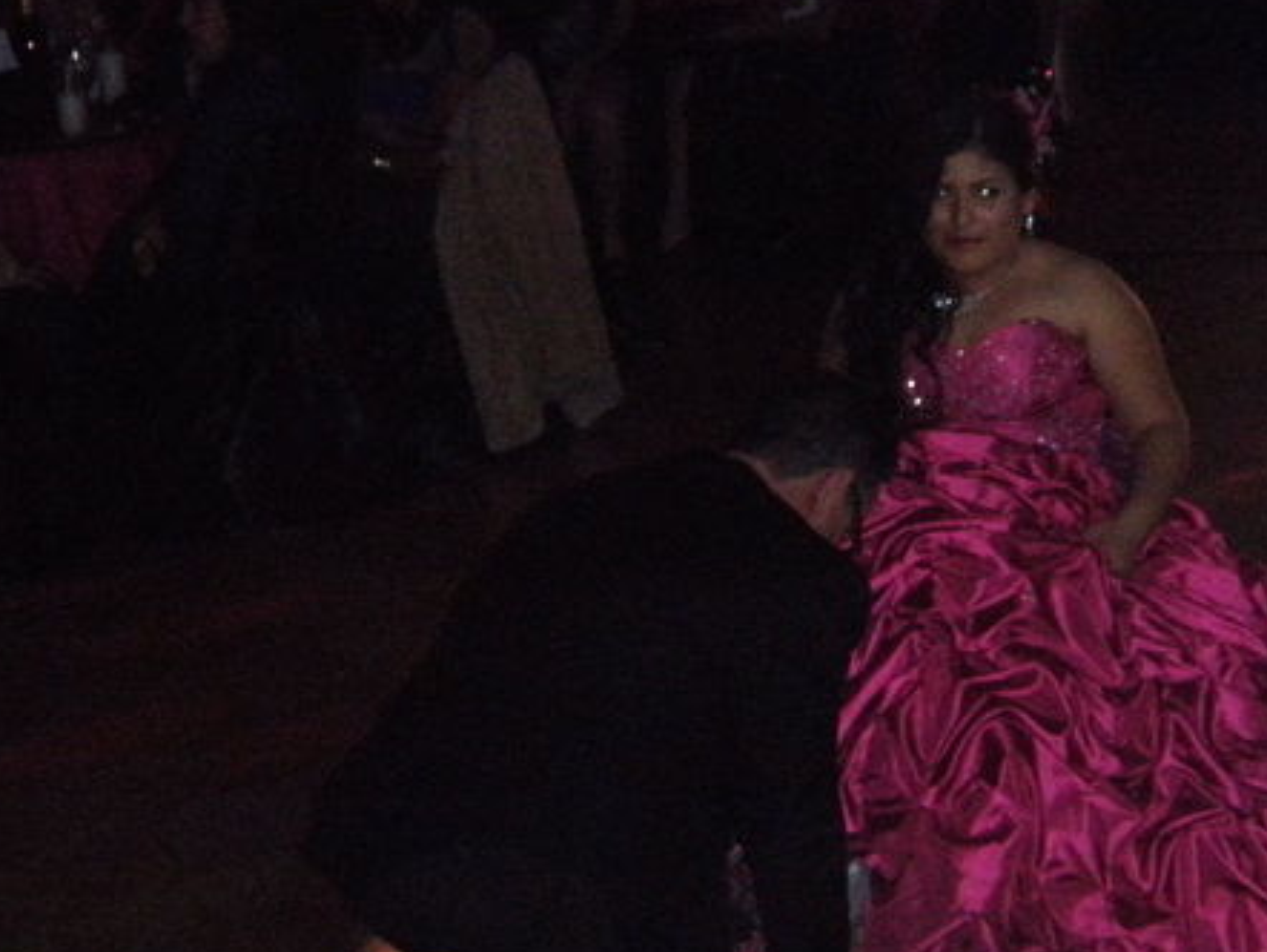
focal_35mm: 149
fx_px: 5457
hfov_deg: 13.2
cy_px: 442
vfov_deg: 10.0
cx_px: 826
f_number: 4.8
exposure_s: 1/80
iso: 800
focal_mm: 18.28
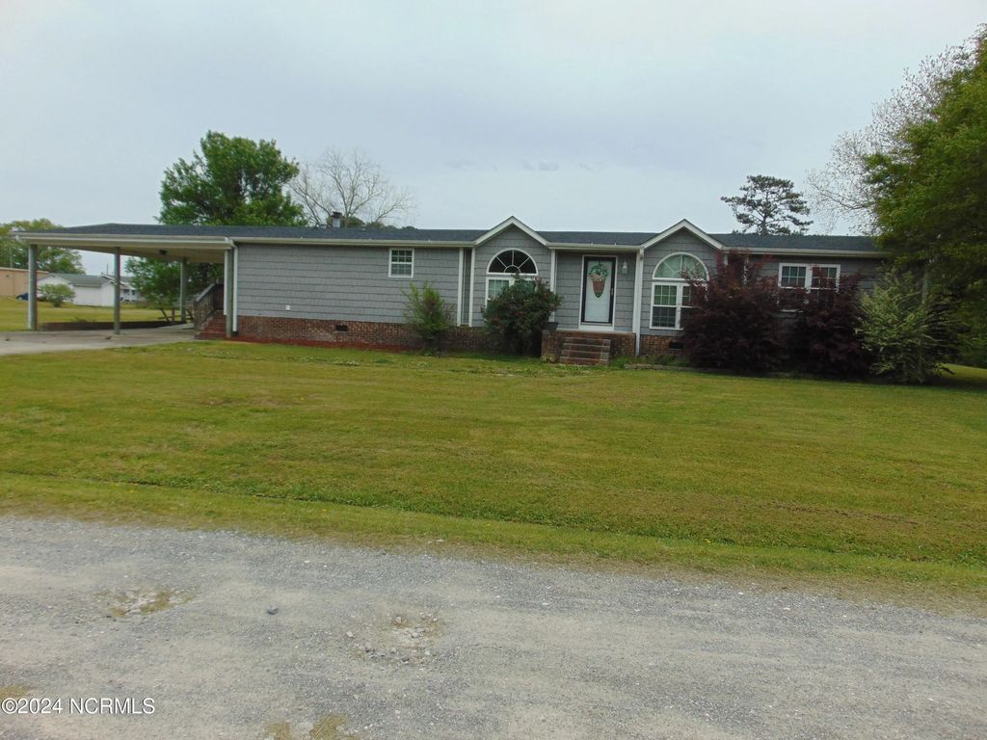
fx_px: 713
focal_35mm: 25
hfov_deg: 69.4
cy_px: 370
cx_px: 494
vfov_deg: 54.9
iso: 80
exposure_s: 1/250
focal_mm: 4.5
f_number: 7.7
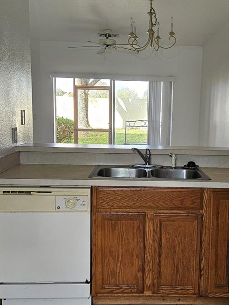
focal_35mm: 42
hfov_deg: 34.1
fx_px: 370
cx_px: 150
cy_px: 171
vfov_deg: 44.7
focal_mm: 5.4
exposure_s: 1/51
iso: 80
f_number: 1.8
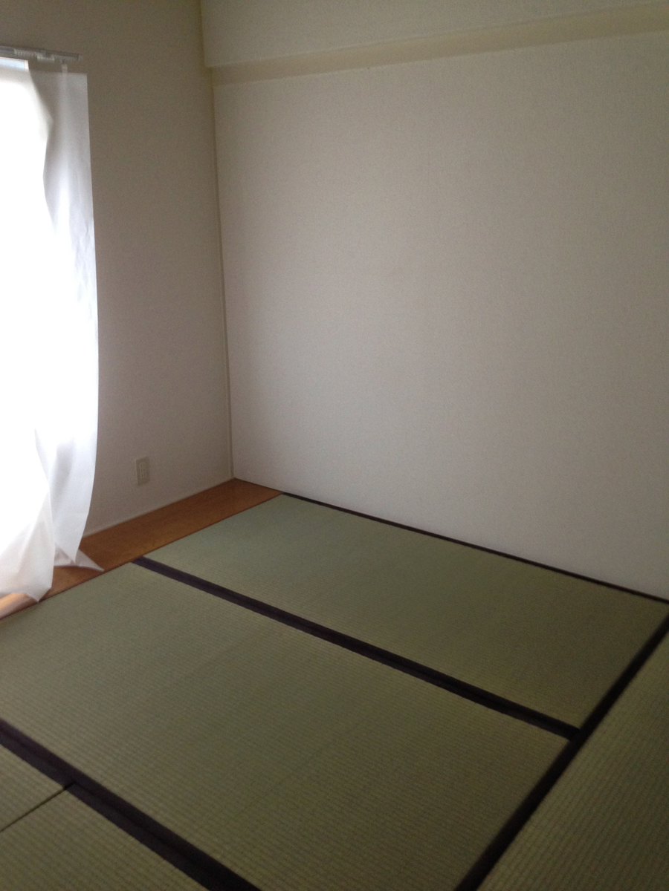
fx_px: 850
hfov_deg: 42.9
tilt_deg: -16.0
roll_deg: +1.1
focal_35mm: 33
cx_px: 334
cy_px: 446
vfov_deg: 55.4
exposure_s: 1/20
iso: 160
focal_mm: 4.12
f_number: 2.4
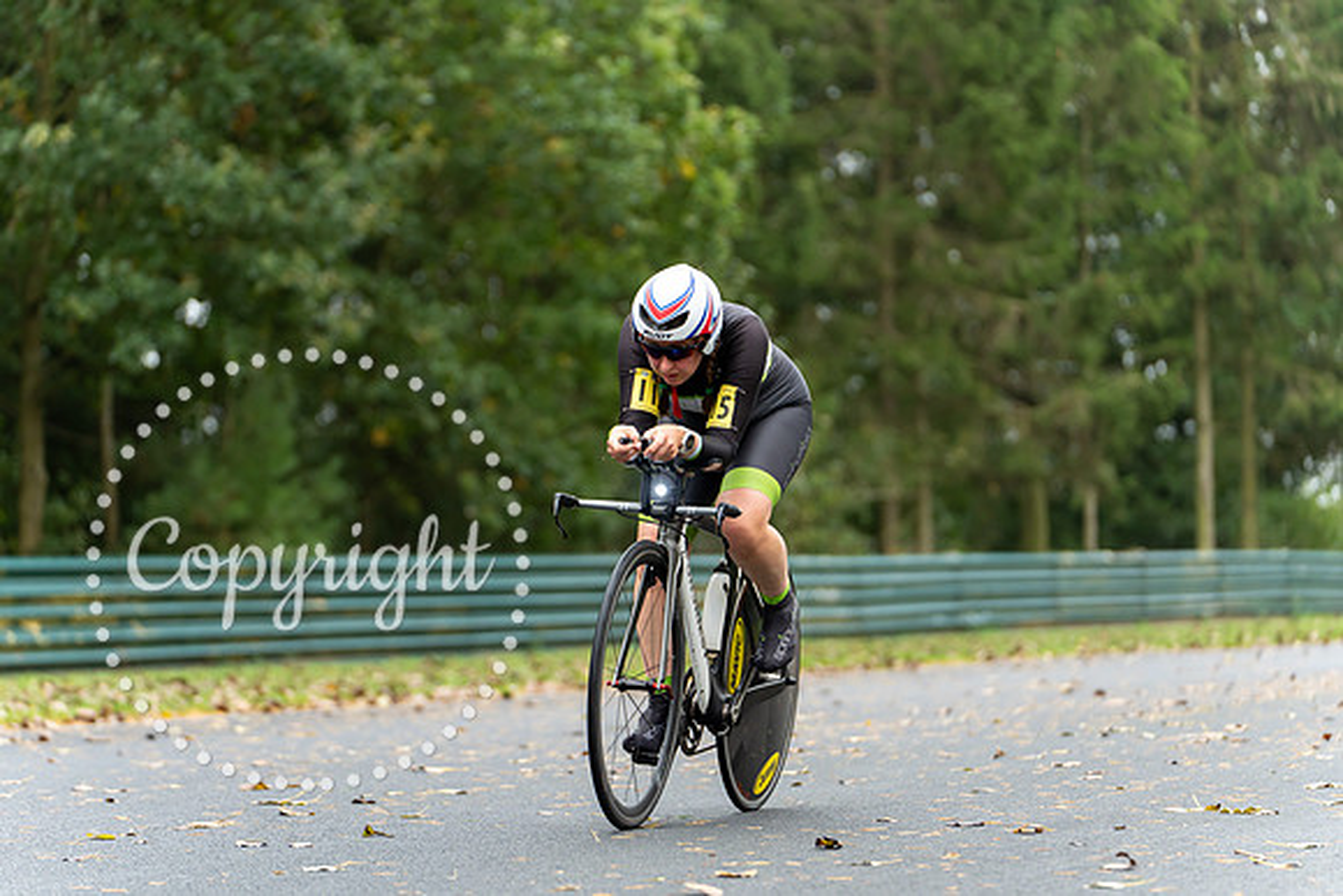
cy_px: 448
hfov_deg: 16.0
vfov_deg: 10.7
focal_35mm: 128
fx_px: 4776
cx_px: 672
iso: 1000
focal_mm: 128
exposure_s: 1/1000
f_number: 2.8
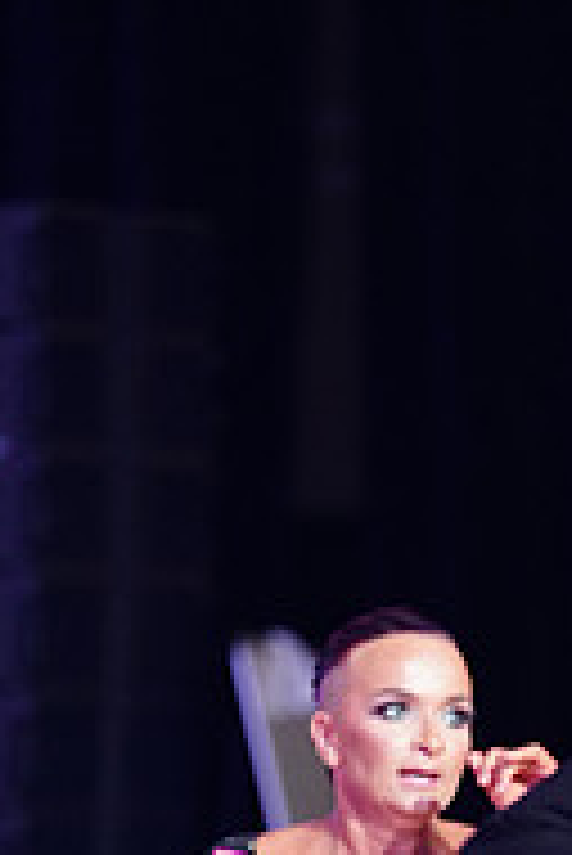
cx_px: 714
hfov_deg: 3.2
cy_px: 1179
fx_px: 10086
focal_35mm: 424
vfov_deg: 4.8
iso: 2000
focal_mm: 139
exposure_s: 1/320
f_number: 2.8
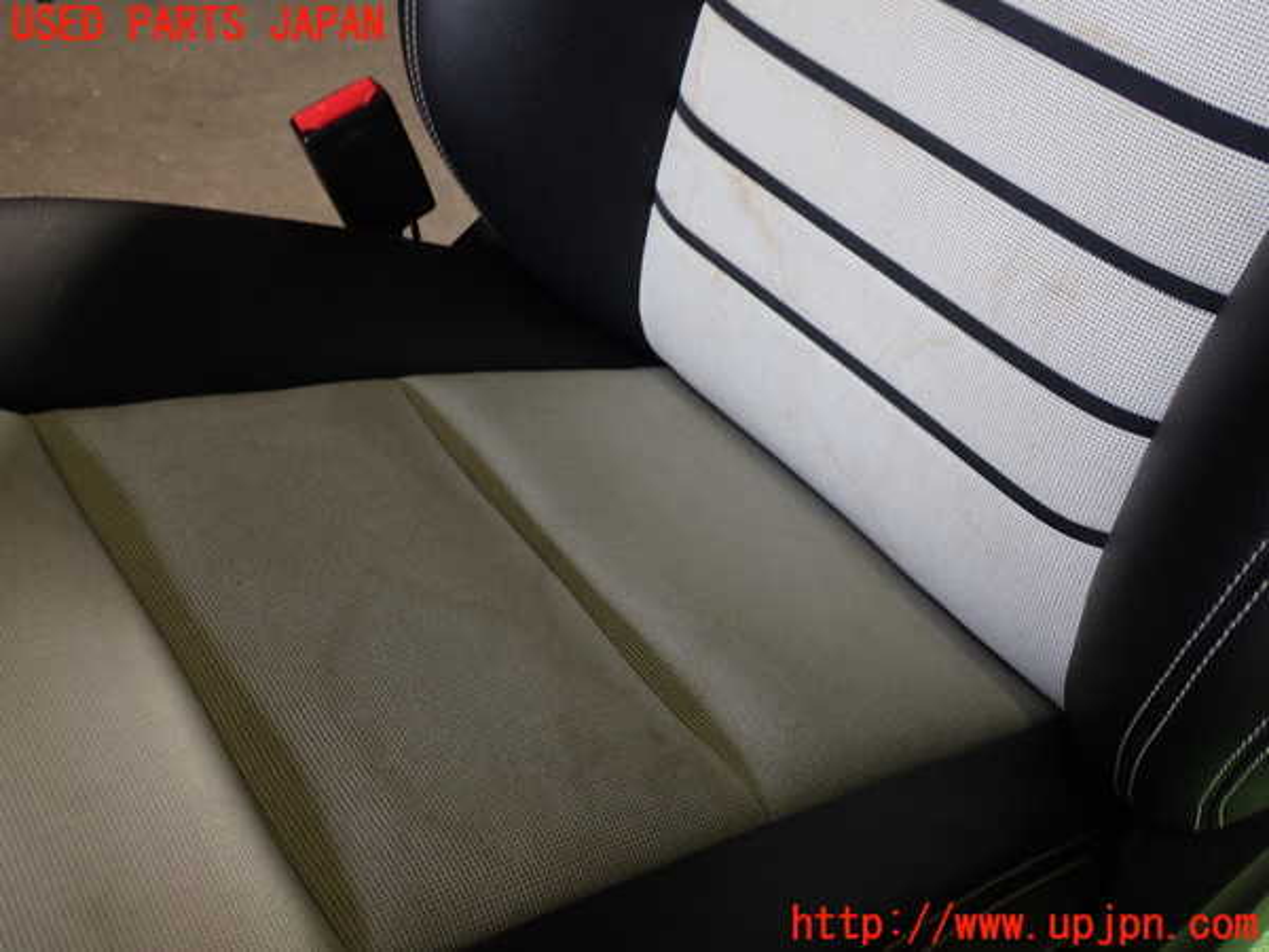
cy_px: 476
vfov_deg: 37.7
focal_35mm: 38
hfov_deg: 49.0
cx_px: 634
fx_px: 1393
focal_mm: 6.83
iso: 200
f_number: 2.7
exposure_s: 1/50
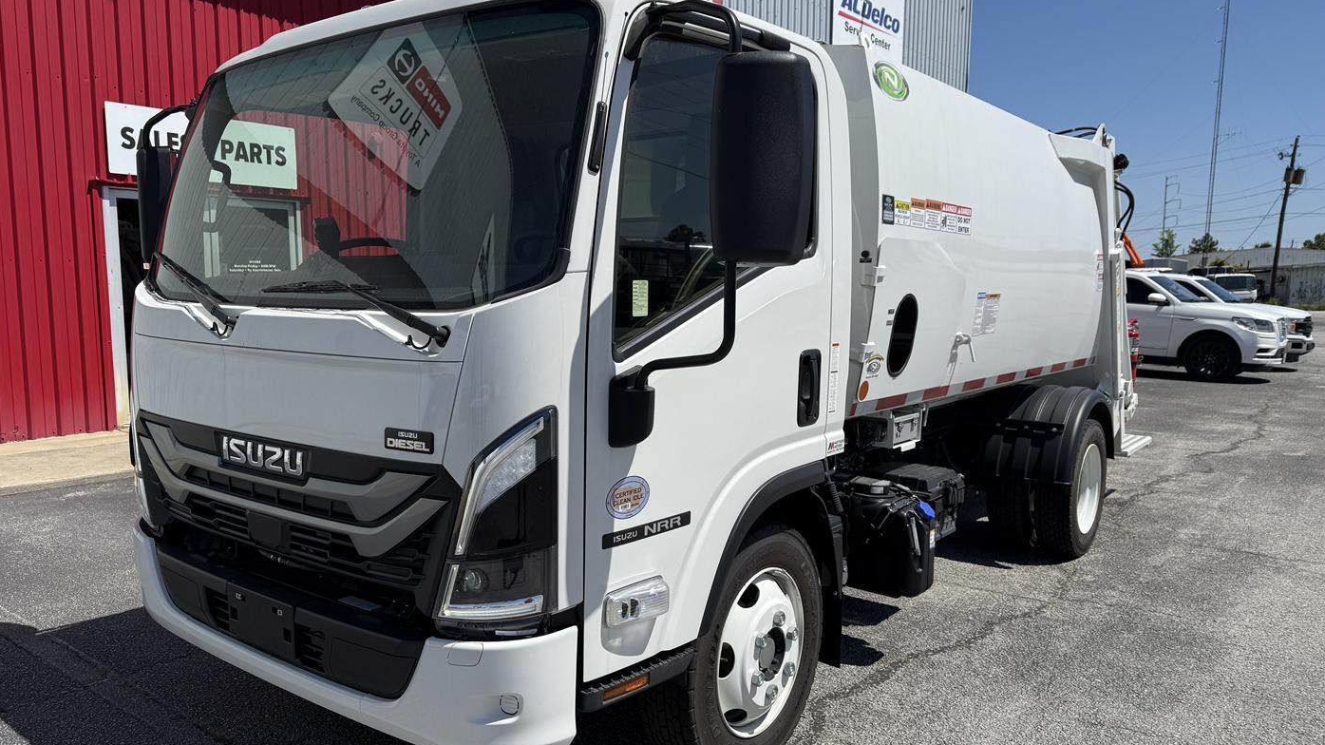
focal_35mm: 27
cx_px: 651
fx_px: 948
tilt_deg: -7.1
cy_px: 405
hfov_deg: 69.9
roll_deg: +0.0
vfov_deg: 42.8
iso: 80
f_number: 1.78
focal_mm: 6.76
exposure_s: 1/8130
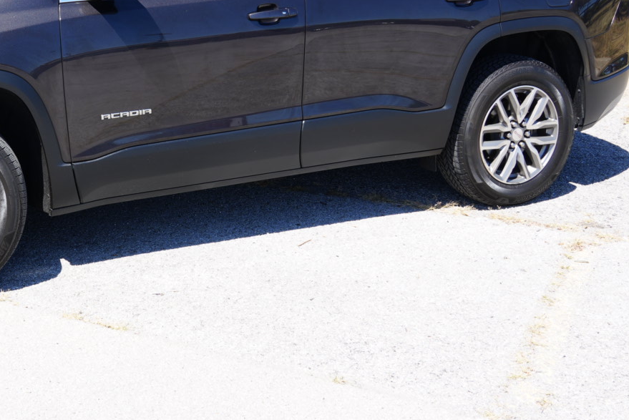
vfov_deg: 23.0
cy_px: 70
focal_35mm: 58
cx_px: 149
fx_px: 1012
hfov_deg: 33.7
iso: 100
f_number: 8
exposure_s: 1/125
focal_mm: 21
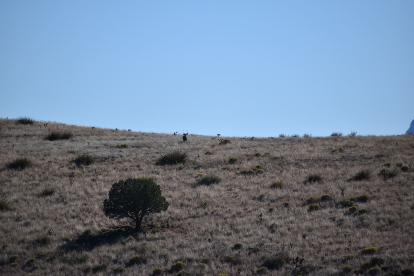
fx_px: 5175
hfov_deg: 4.6
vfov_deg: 3.1
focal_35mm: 450
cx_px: 207
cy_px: 138
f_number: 6.3
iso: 280
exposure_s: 1/2000
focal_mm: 300
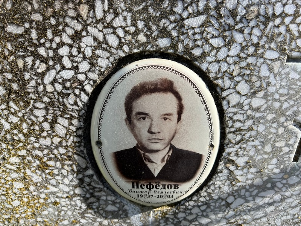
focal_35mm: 26
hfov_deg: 67.3
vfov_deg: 53.1
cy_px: 113
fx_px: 226
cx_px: 150
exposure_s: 1/1068
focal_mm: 5.7
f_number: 1.5
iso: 50
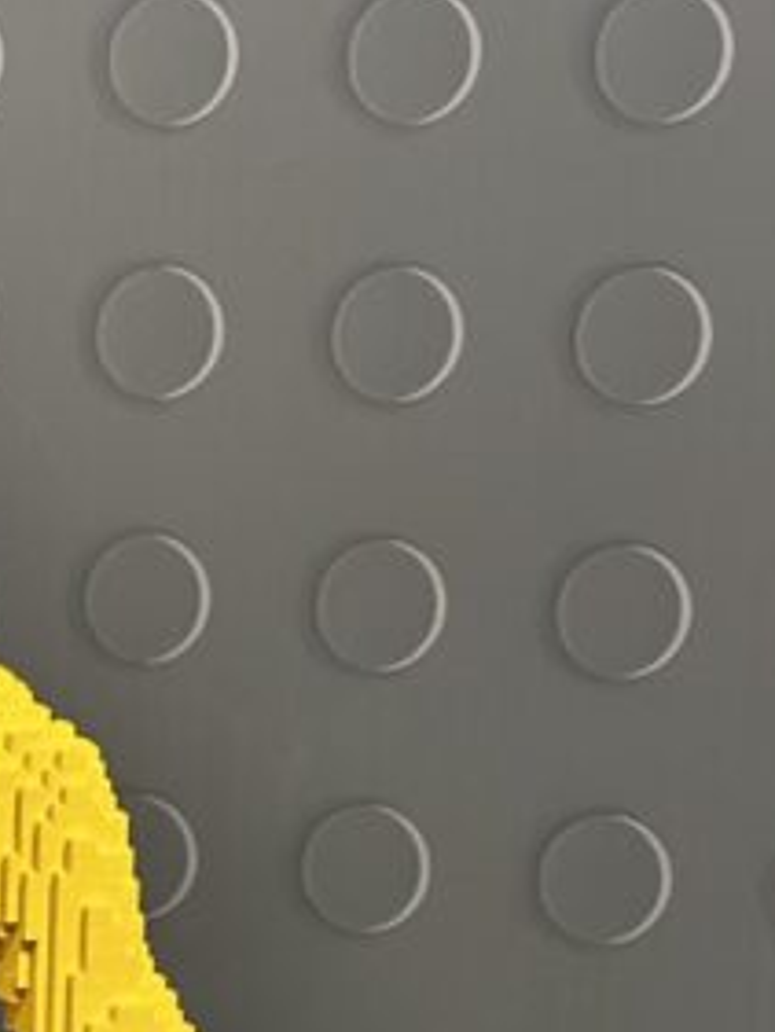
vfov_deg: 11.0
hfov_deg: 8.2
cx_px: -580
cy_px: 1392
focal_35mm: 175
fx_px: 5220
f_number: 1.78
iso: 320
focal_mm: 6.86
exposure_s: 1/33
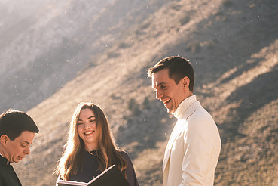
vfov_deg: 11.6
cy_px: 138
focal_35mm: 118
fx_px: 911
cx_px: 115
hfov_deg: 17.3
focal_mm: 50
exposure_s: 1/600
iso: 200
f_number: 2.8
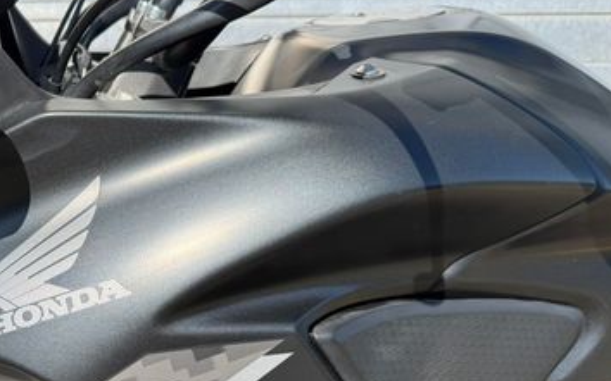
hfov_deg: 40.7
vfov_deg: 27.4
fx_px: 766
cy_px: 305
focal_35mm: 46
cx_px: 81
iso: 100
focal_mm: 6.76
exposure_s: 1/2232
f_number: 1.78
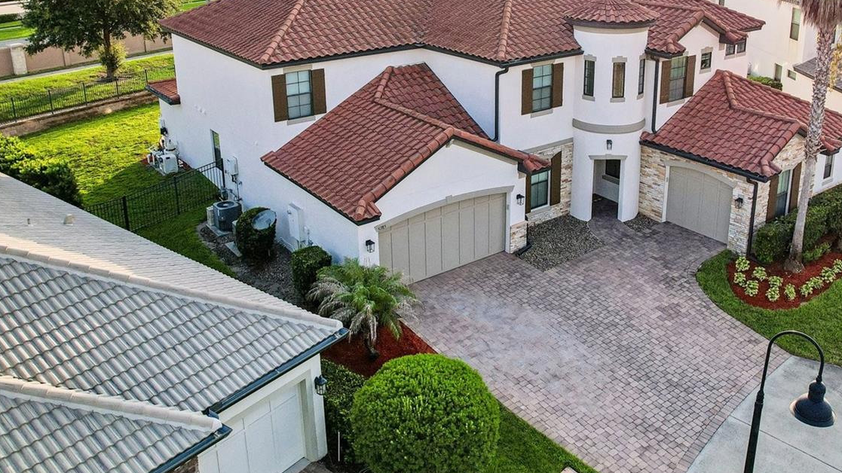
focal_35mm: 33
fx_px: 737
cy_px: 120
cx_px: 476
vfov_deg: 34.9
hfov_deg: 59.3
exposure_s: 1/1600
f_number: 2.8
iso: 110
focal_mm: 8.4
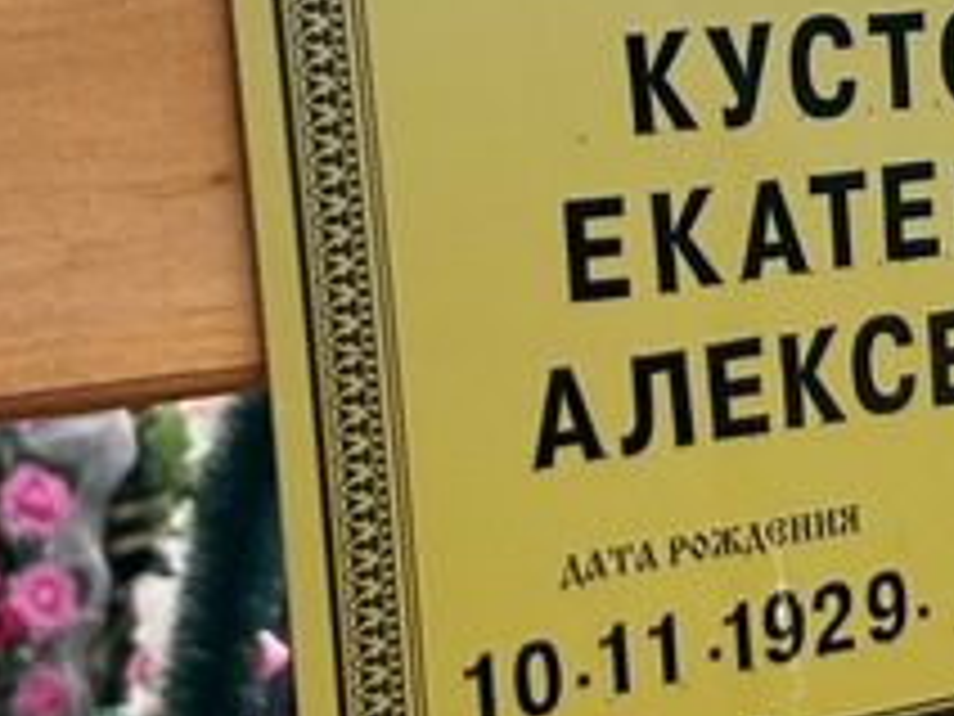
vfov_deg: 15.1
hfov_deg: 19.7
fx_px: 2701
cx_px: 810
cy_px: 356
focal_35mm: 98
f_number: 1.5
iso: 50
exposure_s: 1/1079
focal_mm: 5.7
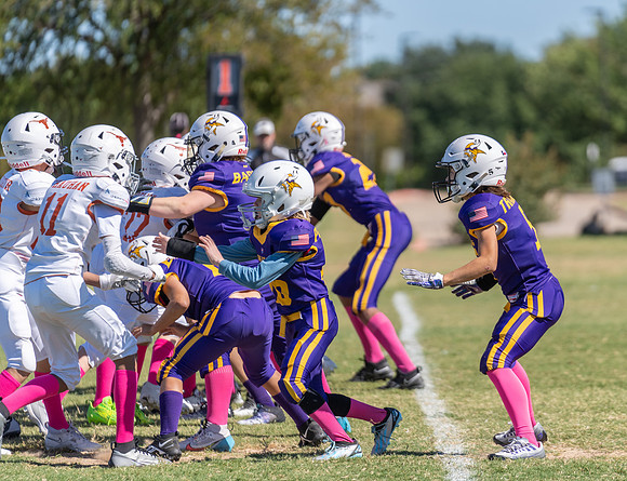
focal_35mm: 295
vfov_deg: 5.1
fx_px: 5388
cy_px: 210
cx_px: 458
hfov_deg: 6.7
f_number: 2.8
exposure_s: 1/2000
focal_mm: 200
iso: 100
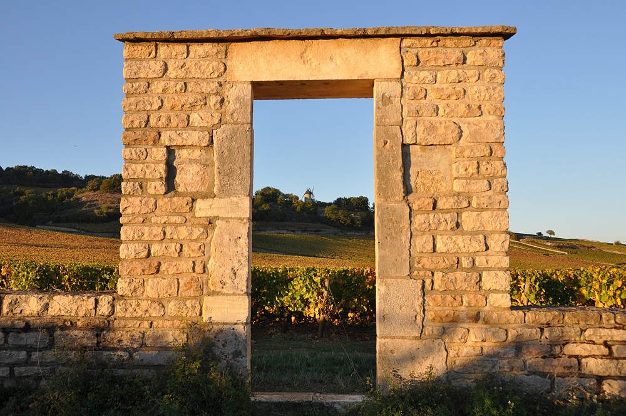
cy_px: 208
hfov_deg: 53.2
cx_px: 313
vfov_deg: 36.8
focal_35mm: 36
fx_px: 625
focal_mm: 24
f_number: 8
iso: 200
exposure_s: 1/180
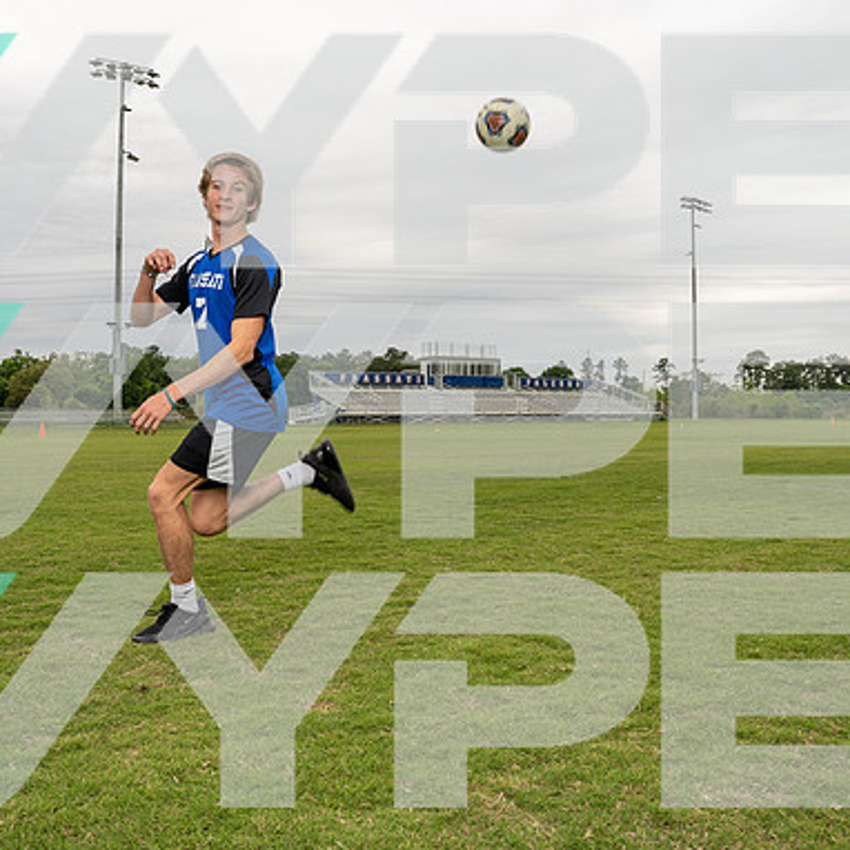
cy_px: 422
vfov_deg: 52.5
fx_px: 861
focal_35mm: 31
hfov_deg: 52.3
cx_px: 358
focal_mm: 24
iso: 250
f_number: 7.1
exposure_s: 1/250
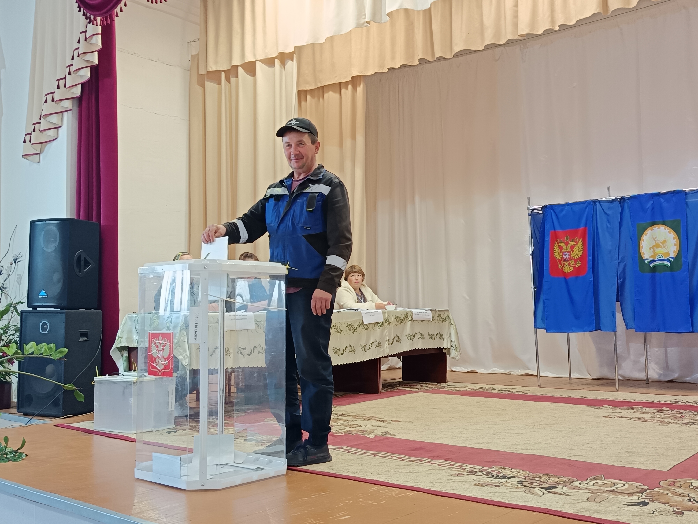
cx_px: 349
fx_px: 746
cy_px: 262
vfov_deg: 38.7
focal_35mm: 37
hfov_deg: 50.1
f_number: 1.75
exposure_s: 1/33.3
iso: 756
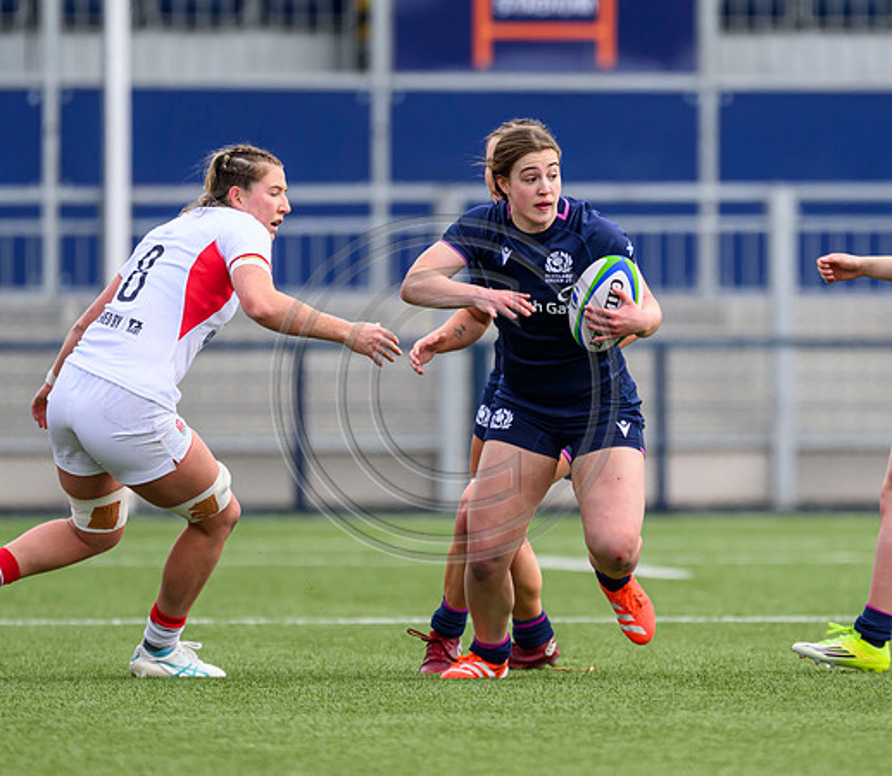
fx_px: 29573
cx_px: 572
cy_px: 304
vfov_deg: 1.5
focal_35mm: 1082
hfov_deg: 1.7
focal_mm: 560
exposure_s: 1/1600
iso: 500
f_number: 4
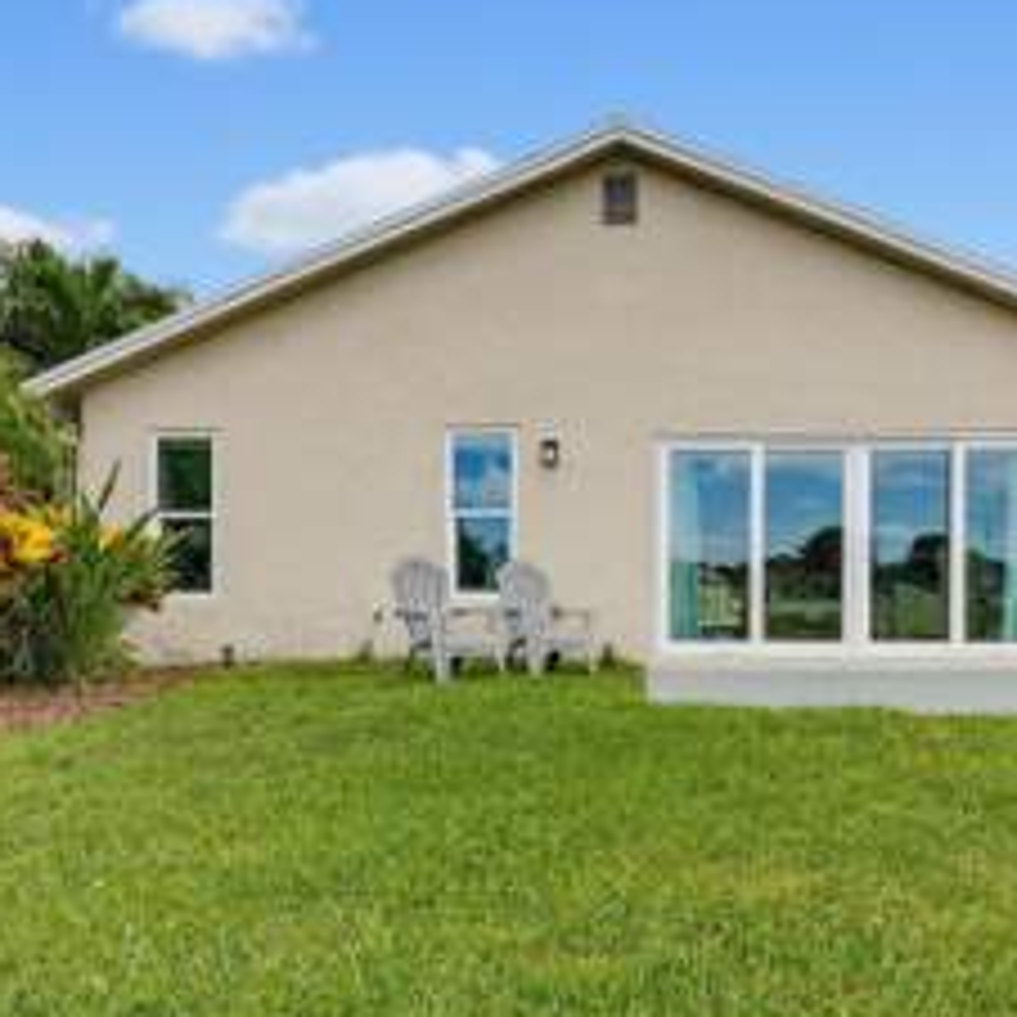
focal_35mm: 29
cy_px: 569
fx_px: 964
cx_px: 626
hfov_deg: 55.1
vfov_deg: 55.5
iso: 800
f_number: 8
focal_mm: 16
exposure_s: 1/800
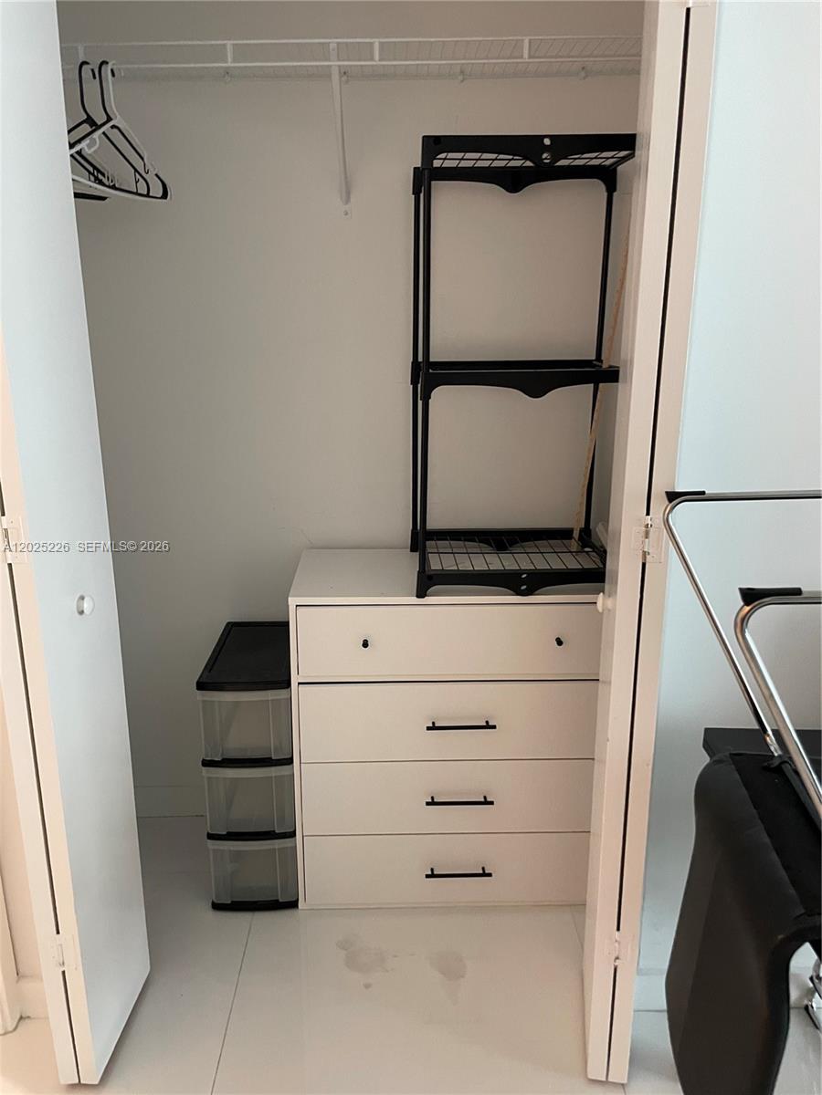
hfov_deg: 53.1
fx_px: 823
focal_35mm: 26
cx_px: 411
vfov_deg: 67.3
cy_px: 548
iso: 200
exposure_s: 1/60
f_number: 1.6
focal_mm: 4.2
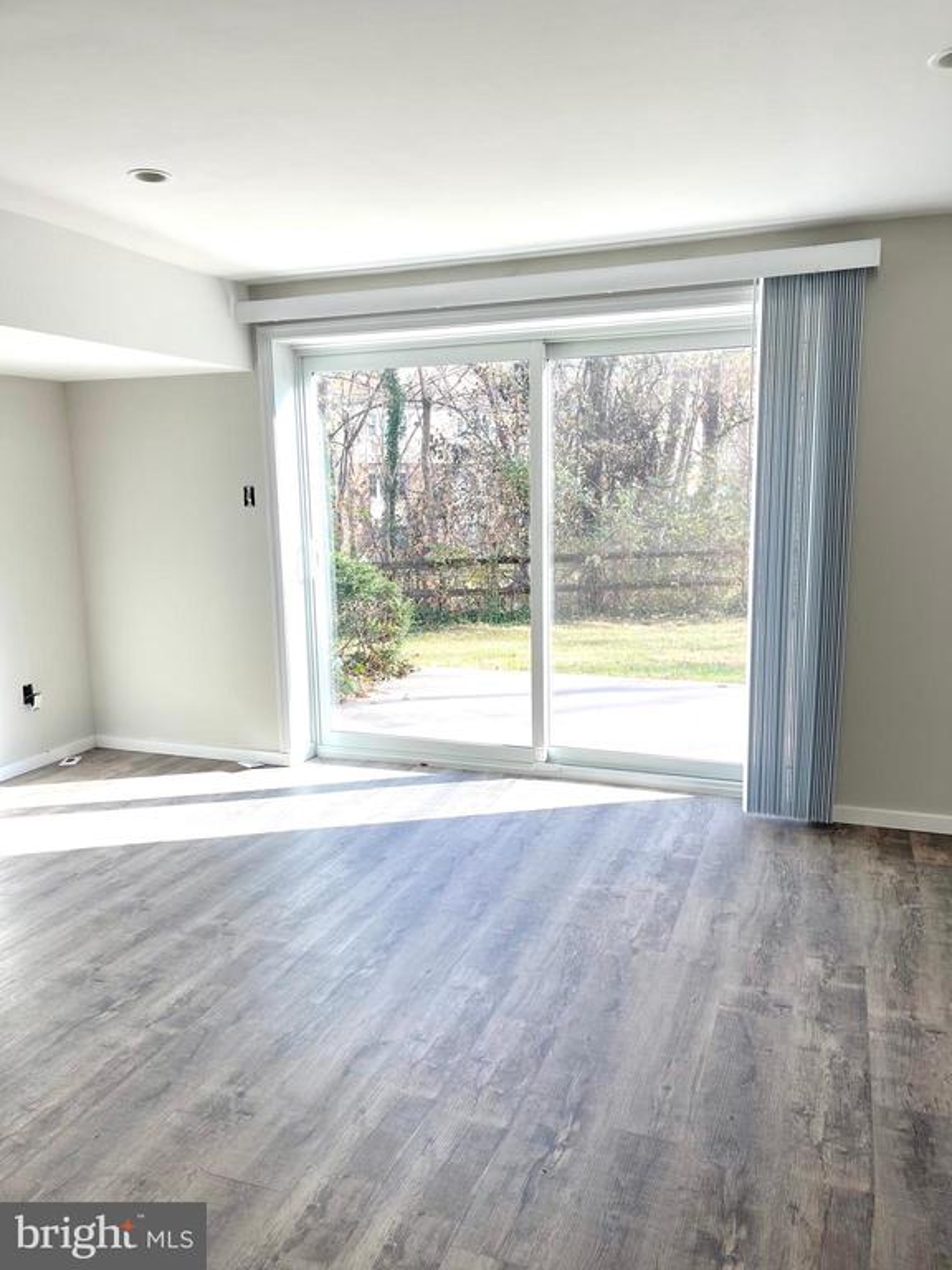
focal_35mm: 25
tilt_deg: -8.8
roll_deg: +1.1
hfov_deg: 54.9
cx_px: 476
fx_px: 917
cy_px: 635
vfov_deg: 69.4
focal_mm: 5.1
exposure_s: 1/249
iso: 32
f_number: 1.6
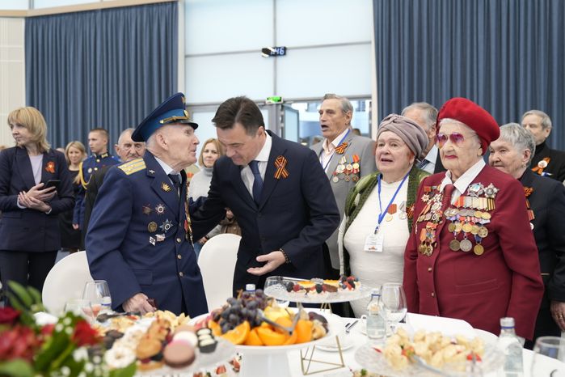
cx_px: 282
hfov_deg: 51.9
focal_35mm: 37
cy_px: 188
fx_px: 581
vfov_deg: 35.9
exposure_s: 1/160
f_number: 3.2
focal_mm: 37
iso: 1000
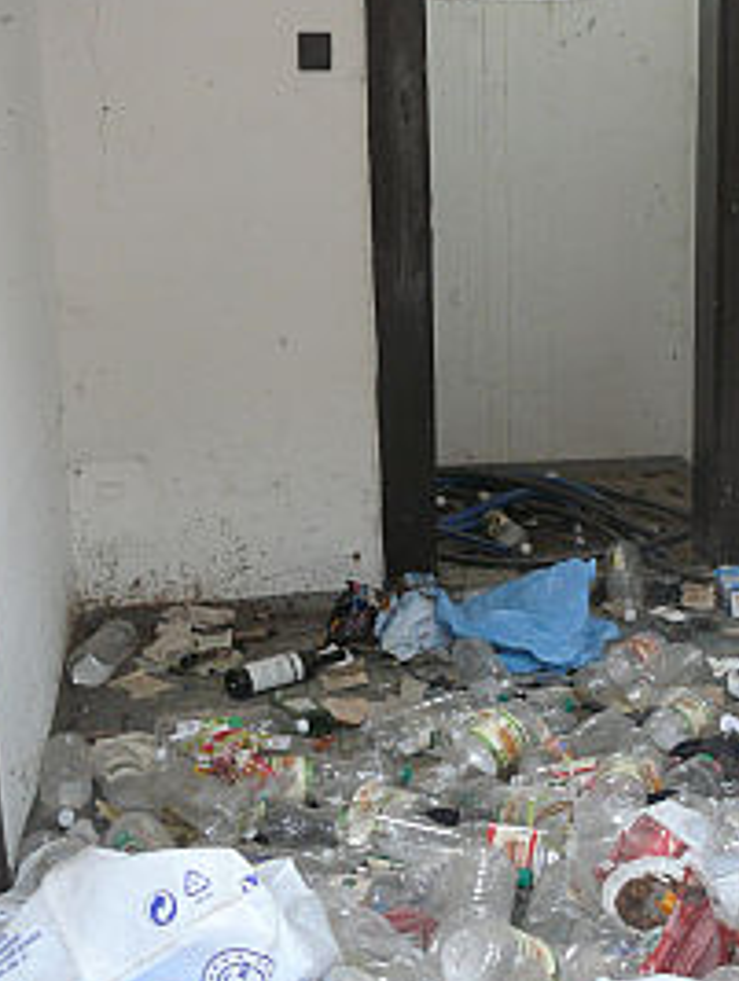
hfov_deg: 24.5
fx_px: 1675
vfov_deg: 32.6
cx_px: 570
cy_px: 569
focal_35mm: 59
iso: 200
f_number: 2.8
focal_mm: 7.4
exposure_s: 1/100
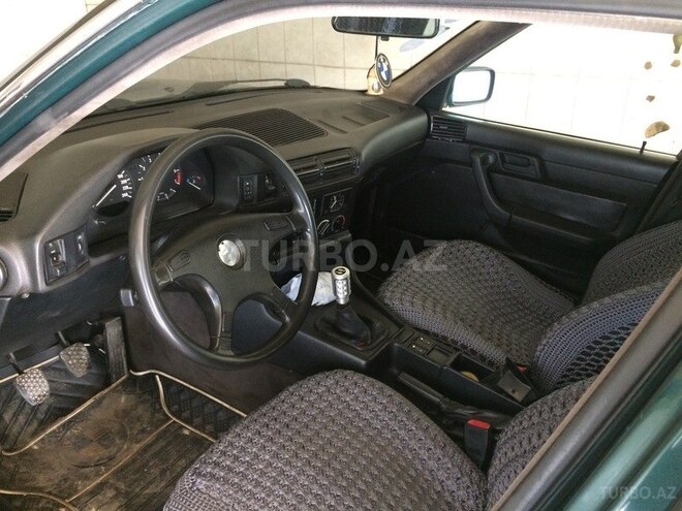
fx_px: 571
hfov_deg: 61.7
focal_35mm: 29
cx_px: 341
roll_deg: +1.8
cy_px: 256
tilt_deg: -22.5
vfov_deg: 48.2
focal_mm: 4.15
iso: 320
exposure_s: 1/25
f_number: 2.2
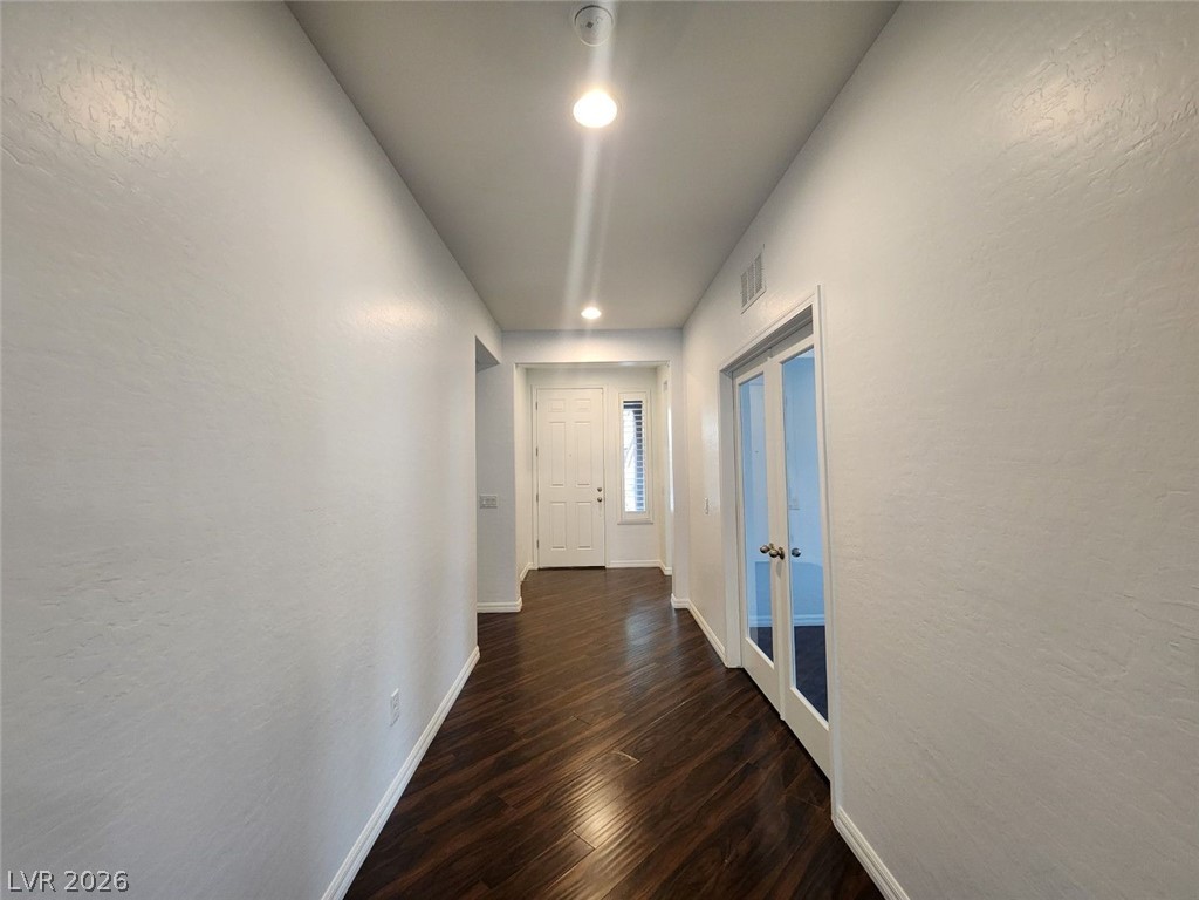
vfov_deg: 89.9
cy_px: 450
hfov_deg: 106.2
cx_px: 600
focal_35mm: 13
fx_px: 450
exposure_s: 1/60
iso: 320
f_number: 2.2
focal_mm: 2.2
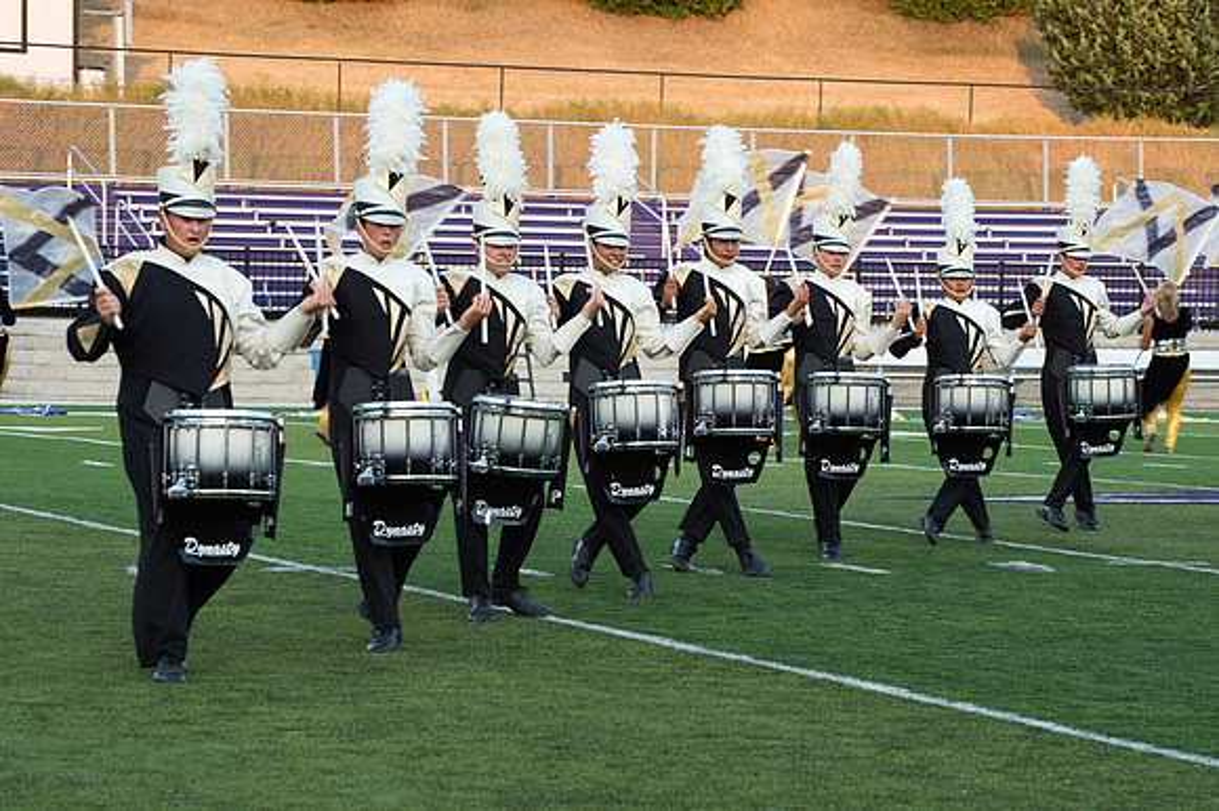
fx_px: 4721
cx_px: 645
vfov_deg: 9.8
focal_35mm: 139
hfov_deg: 14.7
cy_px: 424
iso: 640
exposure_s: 1/250
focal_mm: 110
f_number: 8
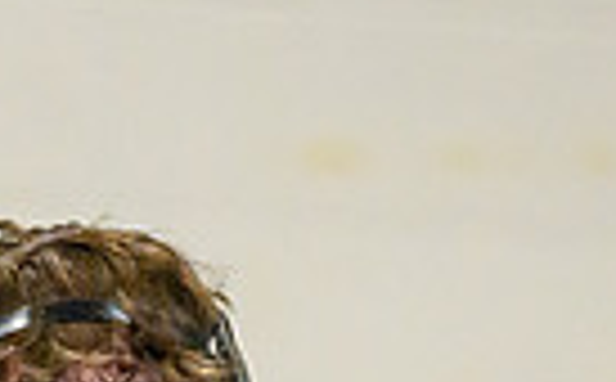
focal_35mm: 1122
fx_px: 18798
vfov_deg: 1.2
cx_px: -98
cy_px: 879
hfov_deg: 1.9
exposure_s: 1/800
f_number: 2.8
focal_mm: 200
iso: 8000
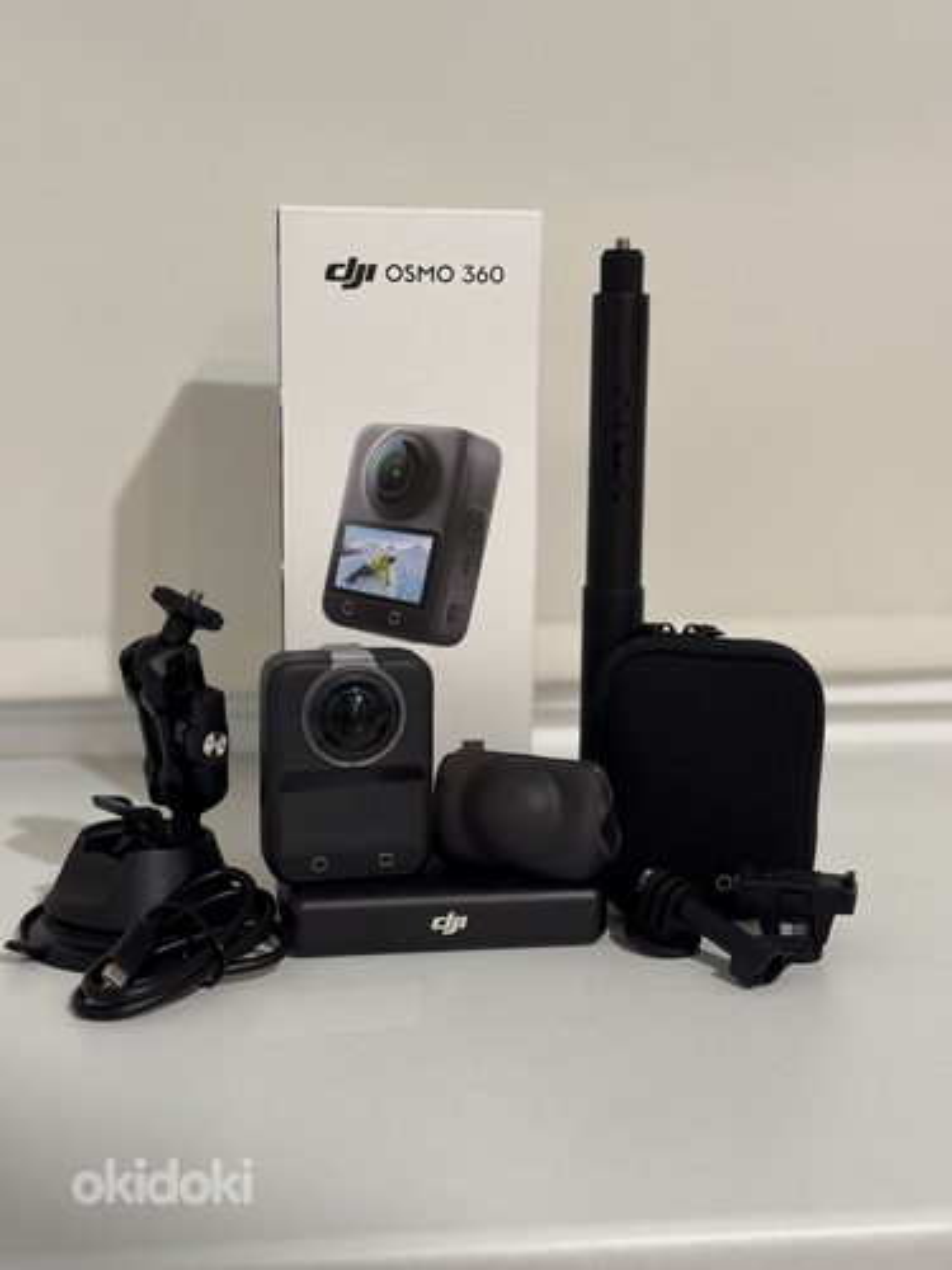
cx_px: 476
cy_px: 635
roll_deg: -0.4
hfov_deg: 30.3
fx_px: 1760
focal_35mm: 48
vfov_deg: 39.7
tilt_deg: -9.1
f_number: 1.78
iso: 500
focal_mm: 6.76
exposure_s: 1/38
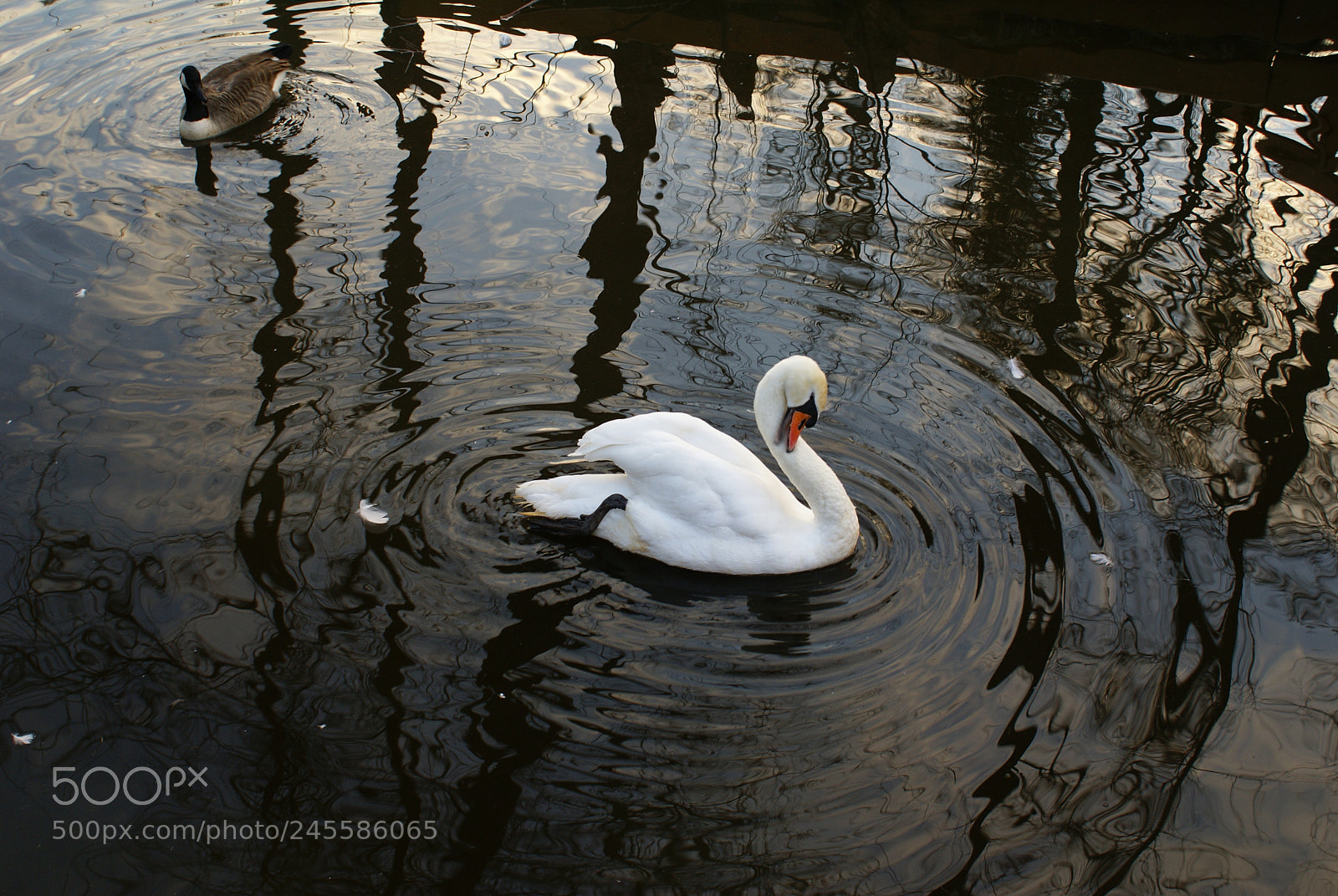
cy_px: 448
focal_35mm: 45
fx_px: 1674
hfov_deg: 43.6
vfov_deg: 29.9
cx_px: 669
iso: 100
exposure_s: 1/60
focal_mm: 30
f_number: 5.6
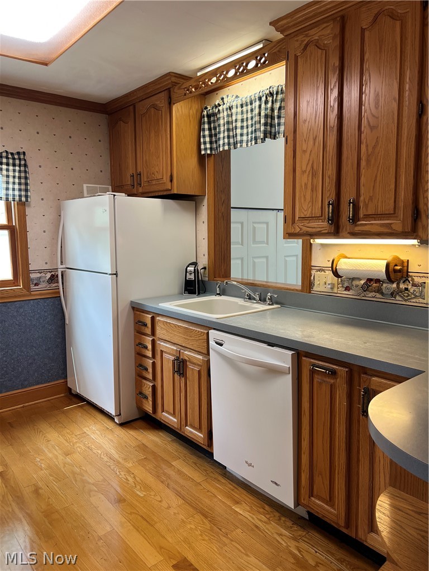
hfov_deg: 53.1
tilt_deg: -5.0
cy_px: 286
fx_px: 430
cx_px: 214
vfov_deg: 67.3
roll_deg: +1.4
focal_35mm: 26
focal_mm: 5.7
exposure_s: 1/120
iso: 100
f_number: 1.5
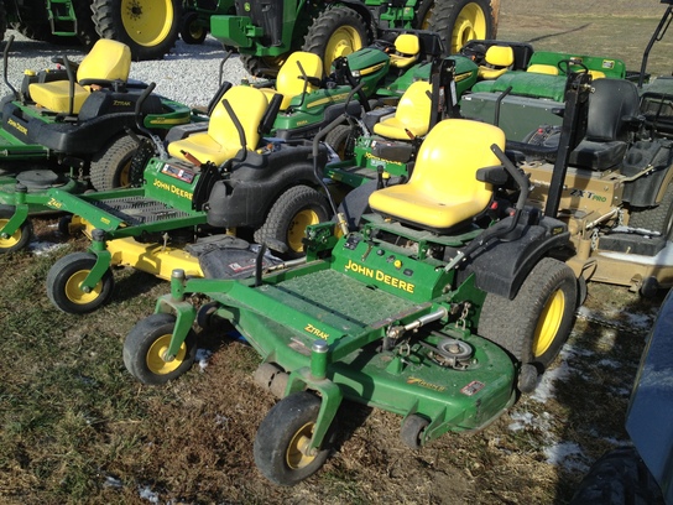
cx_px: 336
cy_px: 252
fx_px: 680
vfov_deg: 40.7
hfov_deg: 52.6
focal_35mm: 35
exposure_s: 1/1416
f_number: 2.4
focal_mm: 4.28
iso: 50
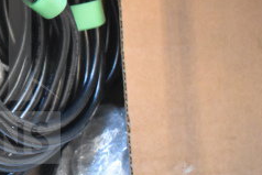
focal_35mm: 100
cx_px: -64
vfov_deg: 13.7
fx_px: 728
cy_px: 76
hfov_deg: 19.1
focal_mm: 26
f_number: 4.5
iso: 6400
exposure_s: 1/80
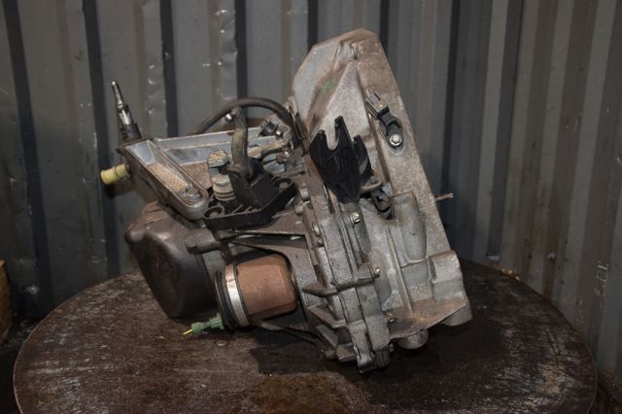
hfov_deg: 46.4
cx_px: 311
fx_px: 725
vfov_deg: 31.9
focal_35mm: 42
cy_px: 207
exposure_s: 1/60
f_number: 5
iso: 800
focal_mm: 28
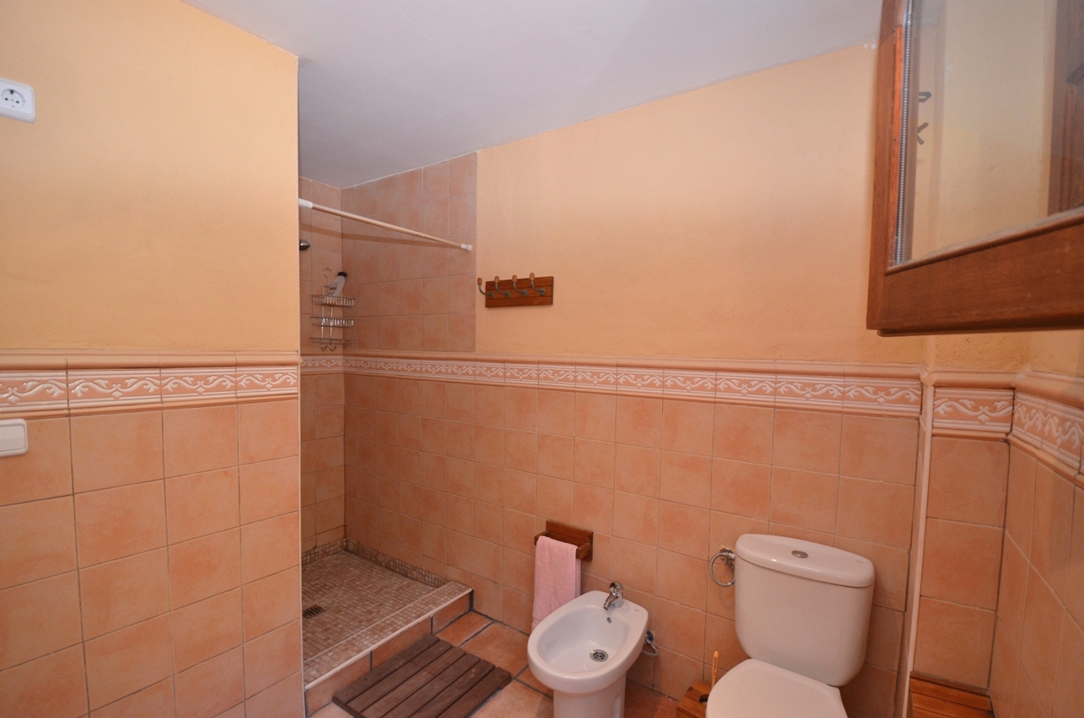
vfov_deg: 77.1
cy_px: 359
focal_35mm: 15
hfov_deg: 100.5
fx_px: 451
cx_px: 542
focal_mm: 10
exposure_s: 1/60
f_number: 4
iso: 800
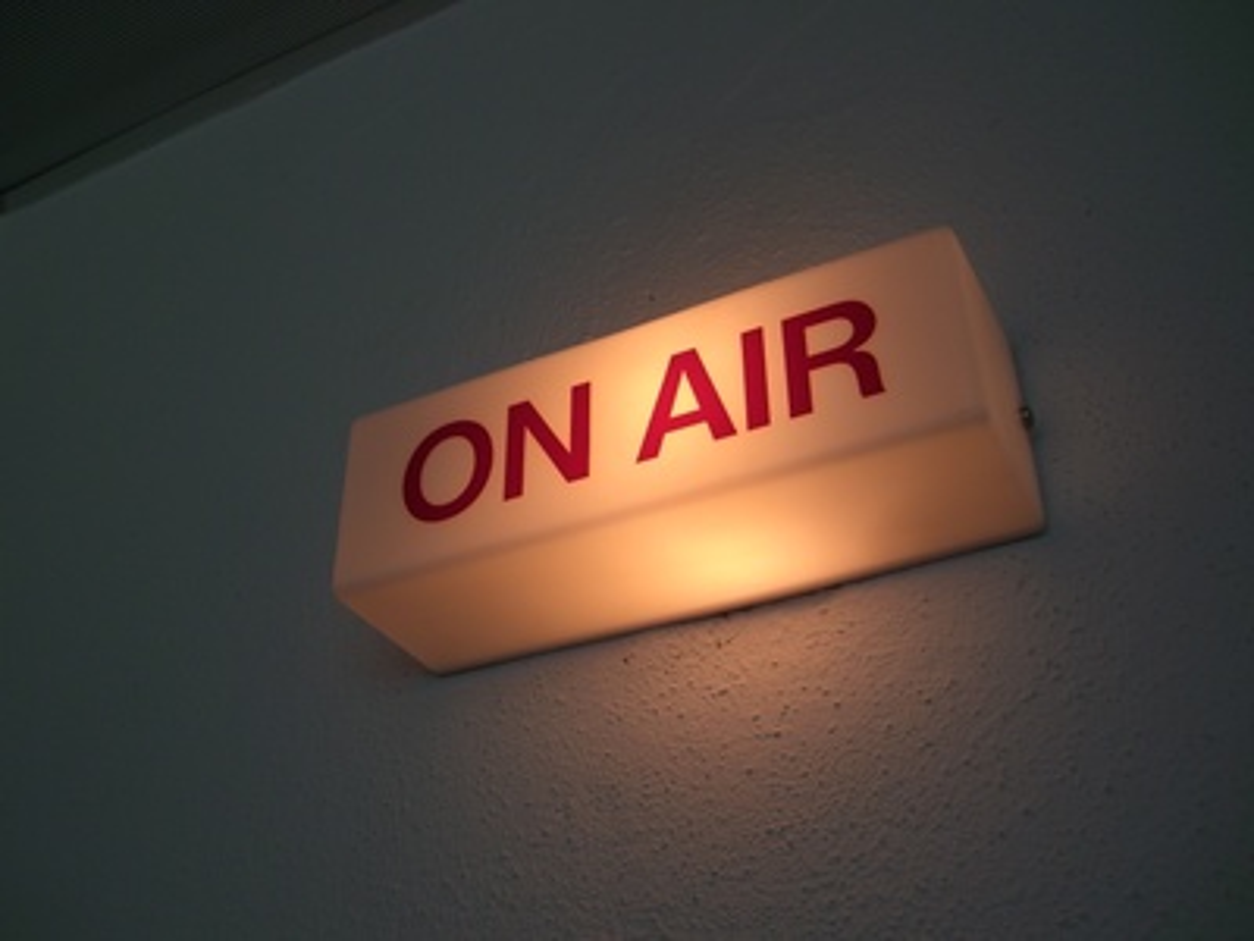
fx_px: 1377
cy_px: 470
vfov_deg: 37.7
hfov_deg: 49.0
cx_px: 627
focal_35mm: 38
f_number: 2.8
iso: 50
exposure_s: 1/125
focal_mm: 7.9
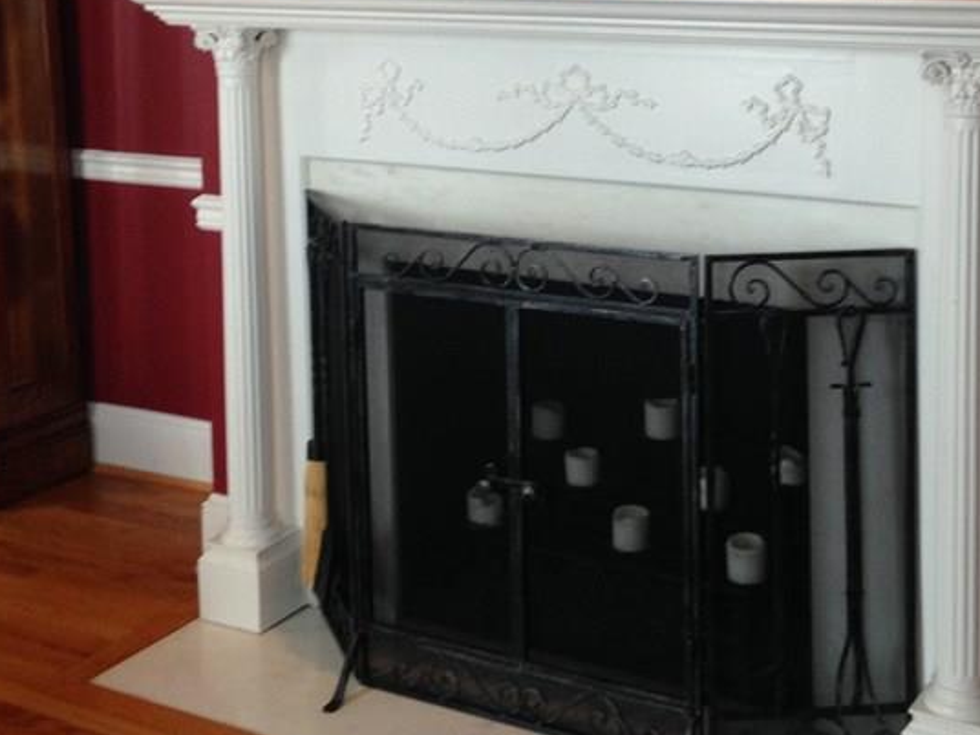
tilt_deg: -7.2
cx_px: 534
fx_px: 1784
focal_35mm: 63
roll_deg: +0.4
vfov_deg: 22.8
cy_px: 91
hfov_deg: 30.7
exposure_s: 1/20
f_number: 2.4
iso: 100
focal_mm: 4.12
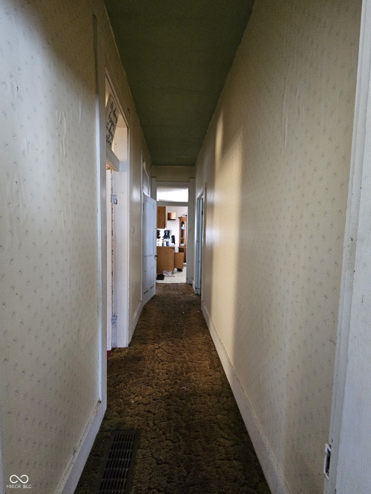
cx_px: 186
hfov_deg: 89.9
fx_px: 186
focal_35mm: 13
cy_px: 247
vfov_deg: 106.2
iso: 640
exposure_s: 1/24
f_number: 2.2
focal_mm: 2.2
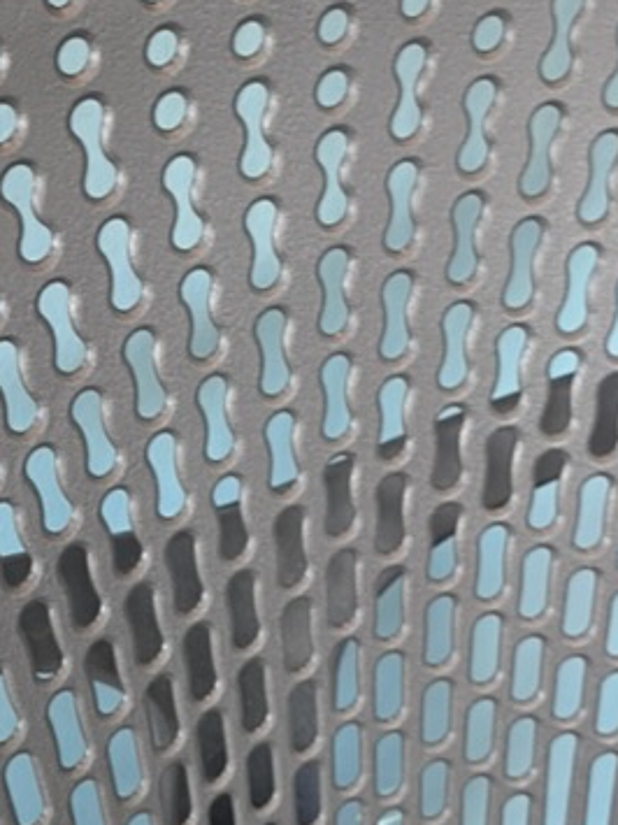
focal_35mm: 75
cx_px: 67
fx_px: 1786
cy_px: 590
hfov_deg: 19.3
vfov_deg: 25.8
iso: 80
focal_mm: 4.25
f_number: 1.8
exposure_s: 1/50
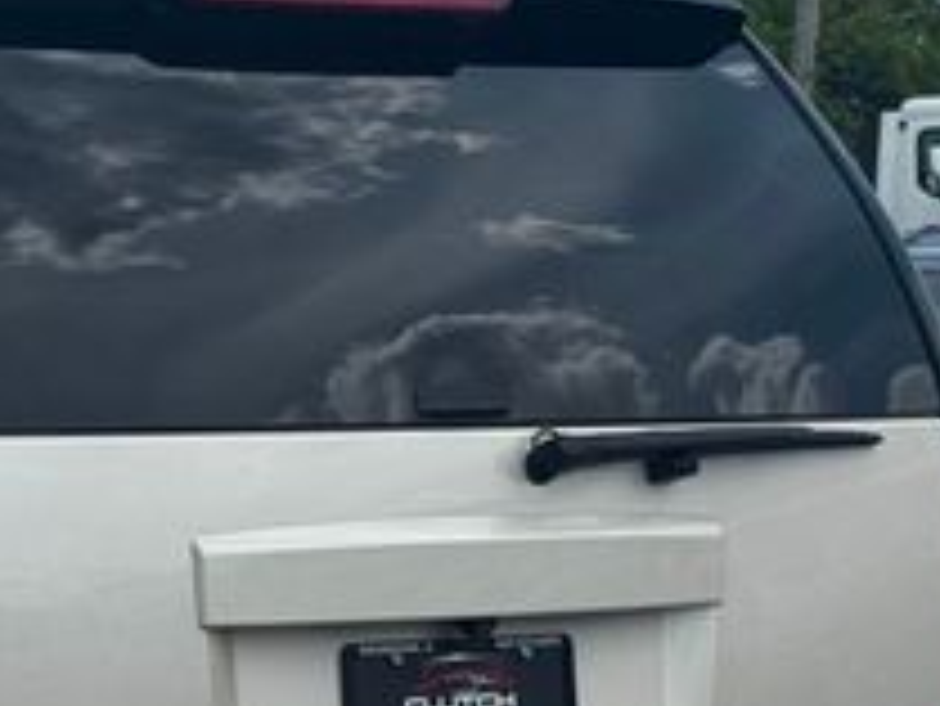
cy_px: 558
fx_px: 3994
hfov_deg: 13.2
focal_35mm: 147
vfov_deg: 10.1
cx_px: -85
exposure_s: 1/4608
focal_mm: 6.76
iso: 64
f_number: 1.78
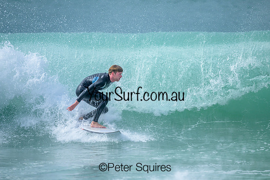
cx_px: 140
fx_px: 6206
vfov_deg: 1.7
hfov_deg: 2.5
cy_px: 87
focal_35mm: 827
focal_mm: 800
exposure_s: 1/2000
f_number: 6.3
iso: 320
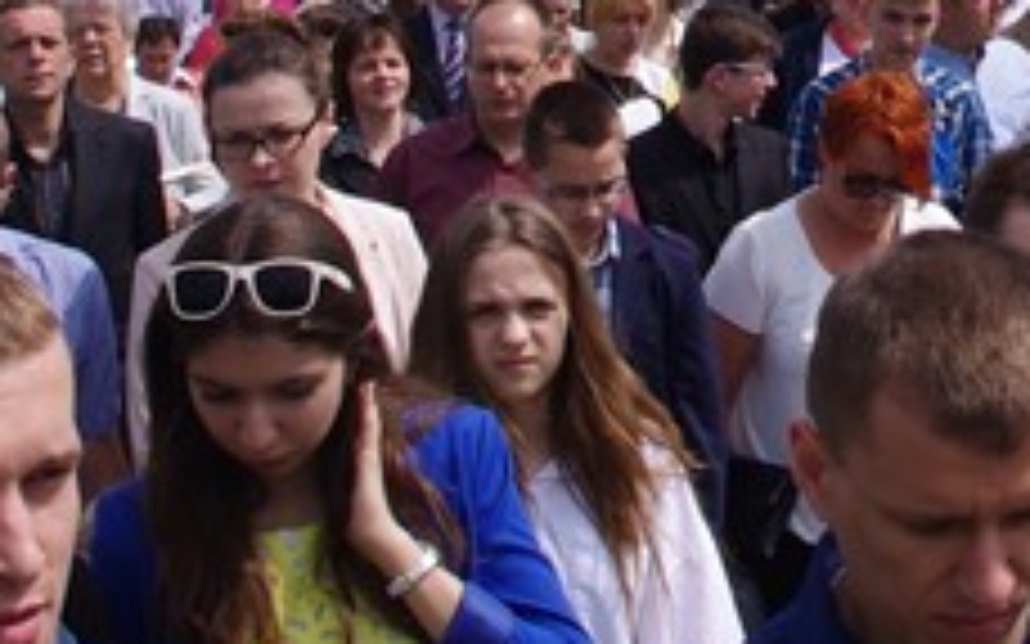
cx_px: 1039
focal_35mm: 123
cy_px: -354
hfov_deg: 16.6
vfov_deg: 10.3
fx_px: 3452
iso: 200
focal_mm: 18
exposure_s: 1/500
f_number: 8
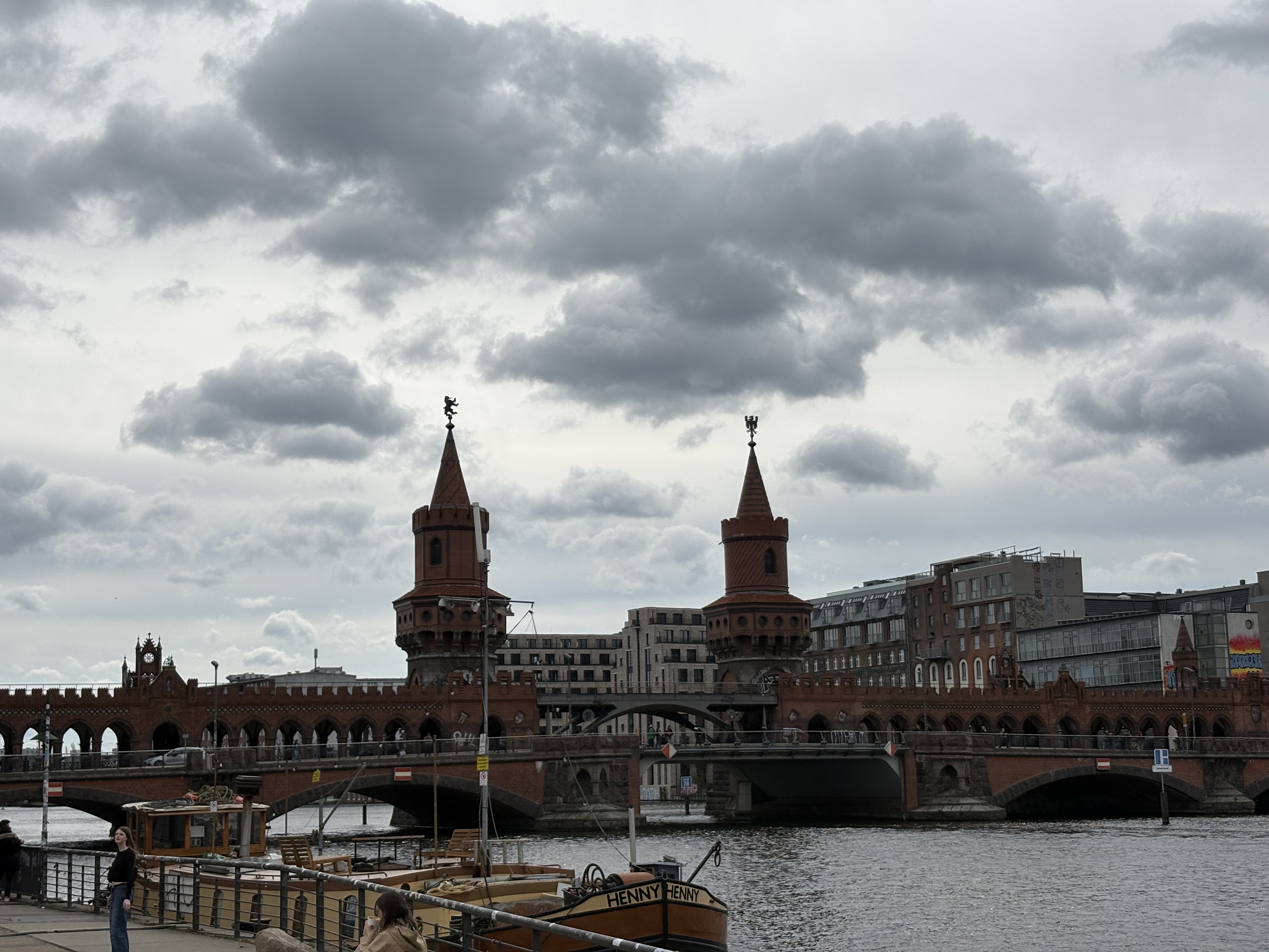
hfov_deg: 36.8
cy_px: 476
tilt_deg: +9.9
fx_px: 1906
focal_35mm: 52
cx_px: 634
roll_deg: +1.2
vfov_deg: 28.0
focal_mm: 5.96
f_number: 1.6
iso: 25
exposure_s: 1/5814
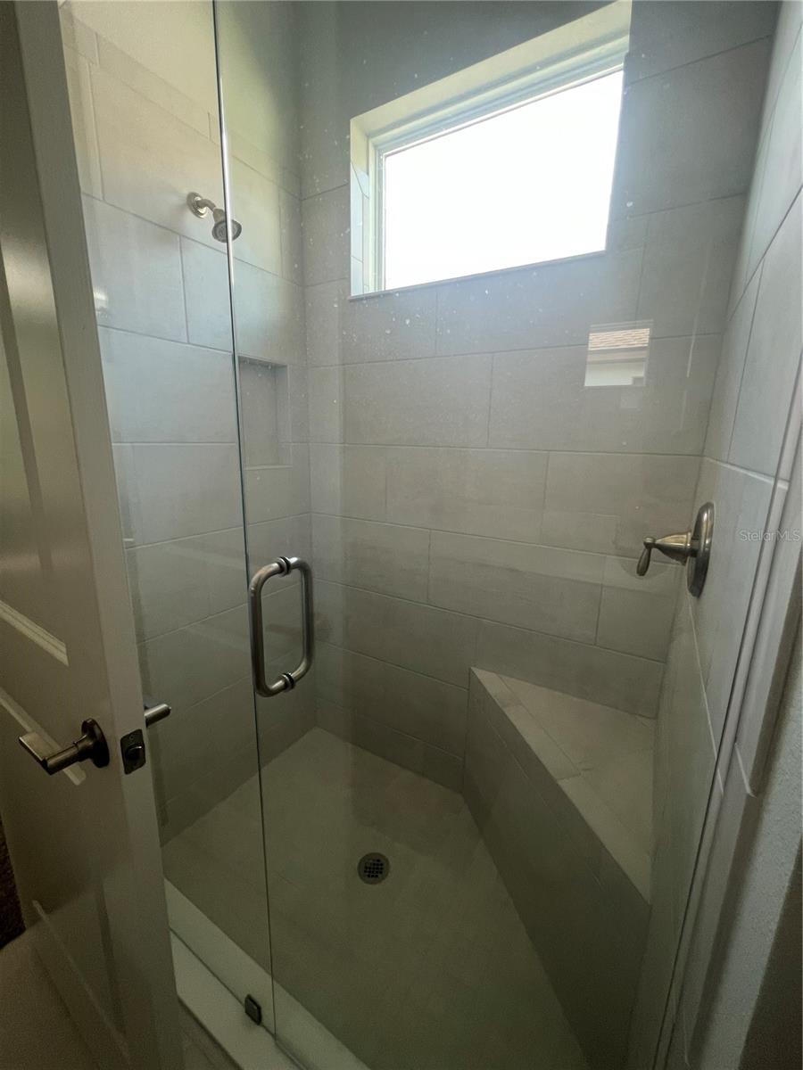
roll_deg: -2.1
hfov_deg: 89.9
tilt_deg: -13.0
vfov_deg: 106.2
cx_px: 402
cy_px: 535
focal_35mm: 13
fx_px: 402
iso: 125
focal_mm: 1.57
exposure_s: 1/60
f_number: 1.8
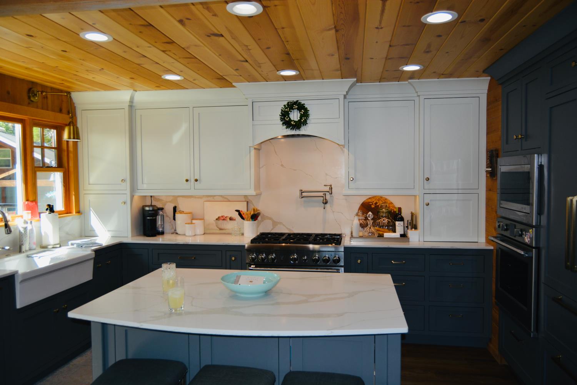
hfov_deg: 67.4
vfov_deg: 47.9
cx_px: 288
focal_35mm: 27
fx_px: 433
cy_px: 192
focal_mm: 18
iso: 200
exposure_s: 1/200
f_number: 3.5
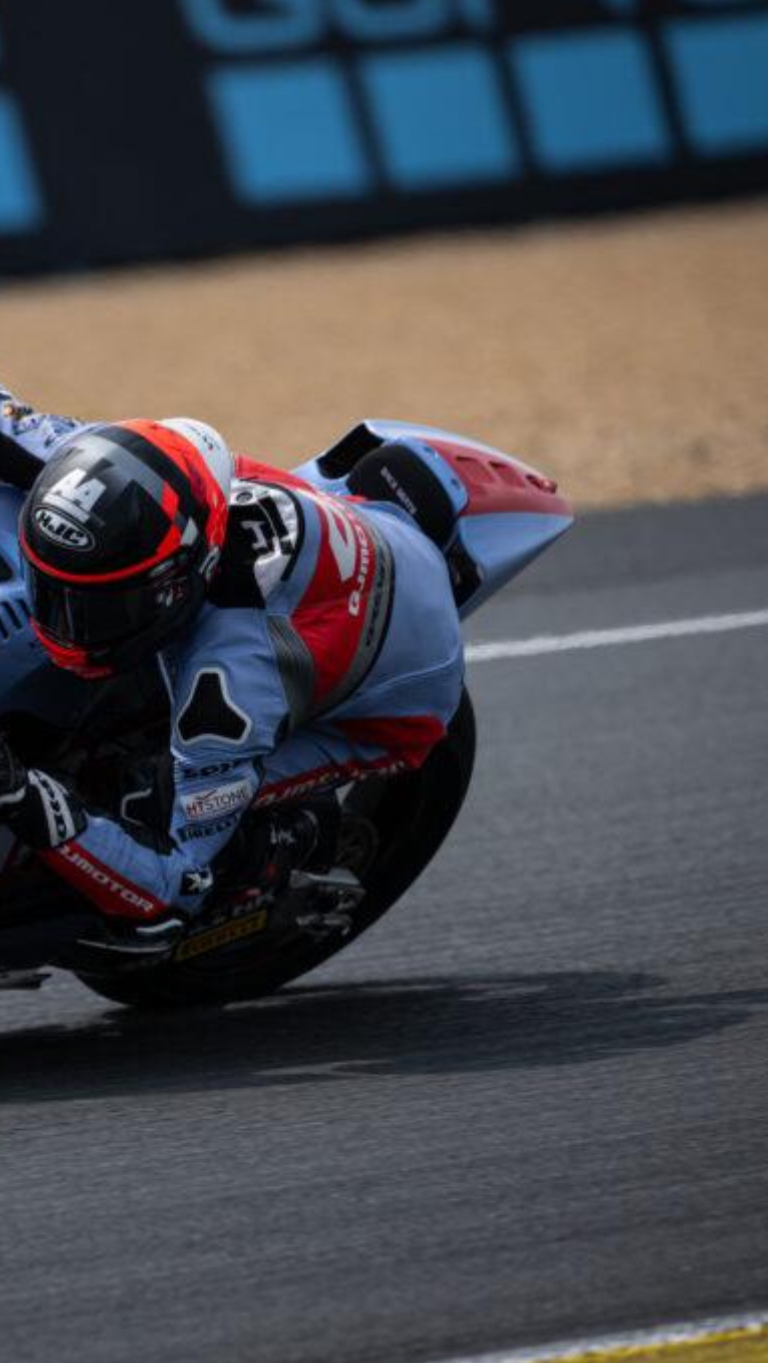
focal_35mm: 631
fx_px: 22822
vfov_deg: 3.4
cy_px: 683
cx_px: -118
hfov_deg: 1.9
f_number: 5.6
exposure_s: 1/2500
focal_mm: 400
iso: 320
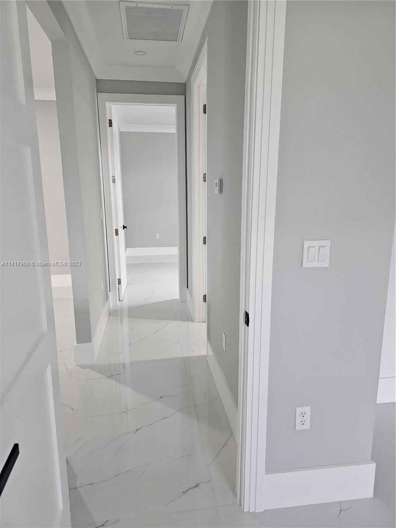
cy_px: 264
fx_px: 351
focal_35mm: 23
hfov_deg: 58.9
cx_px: 198
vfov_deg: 73.9
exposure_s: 1/120
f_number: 1.7
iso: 1000
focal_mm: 6.3
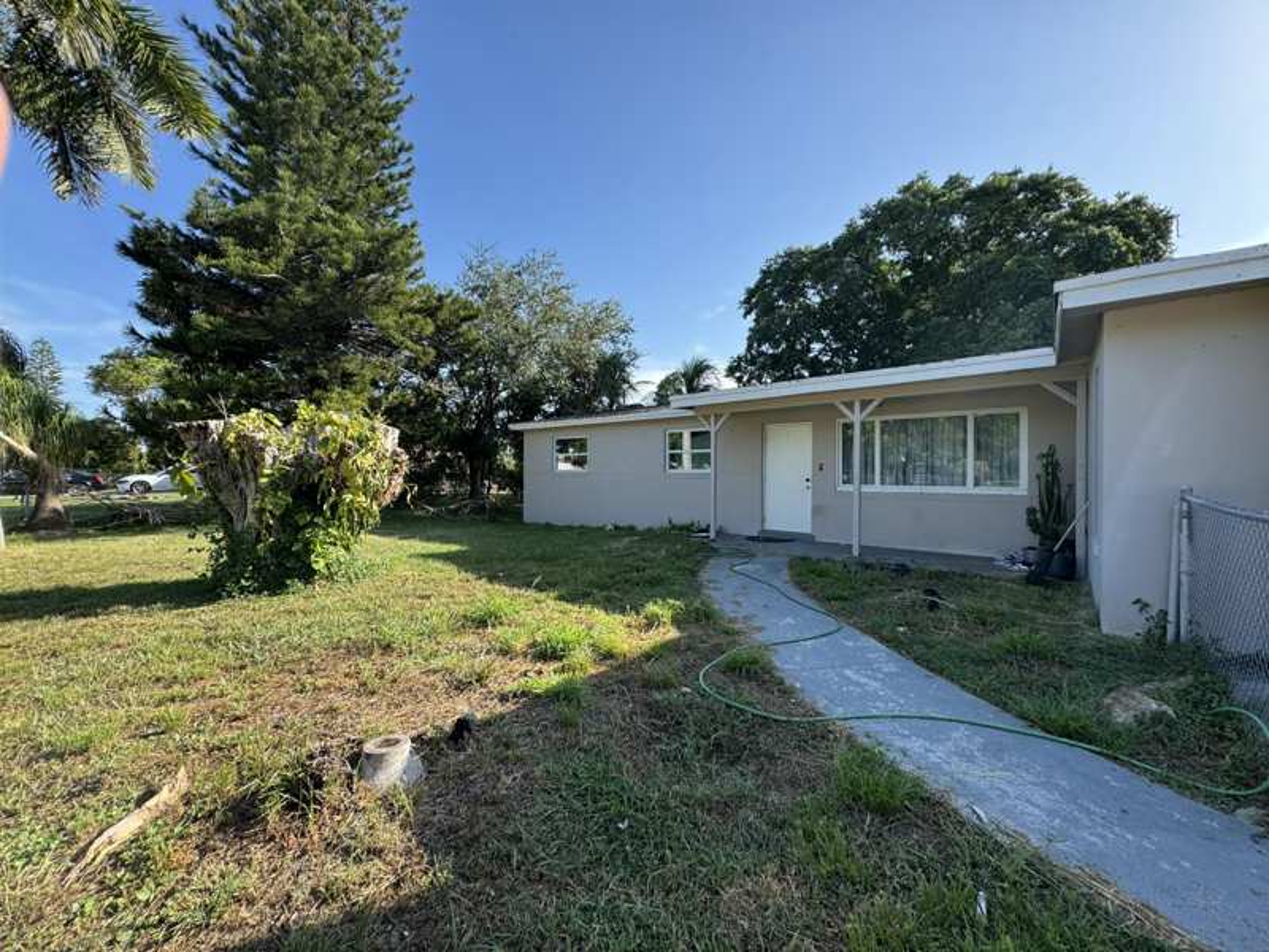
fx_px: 513
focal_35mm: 14
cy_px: 476
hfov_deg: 102.1
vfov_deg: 85.7
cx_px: 634
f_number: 2.2
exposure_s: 1/498
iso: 40
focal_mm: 2.22
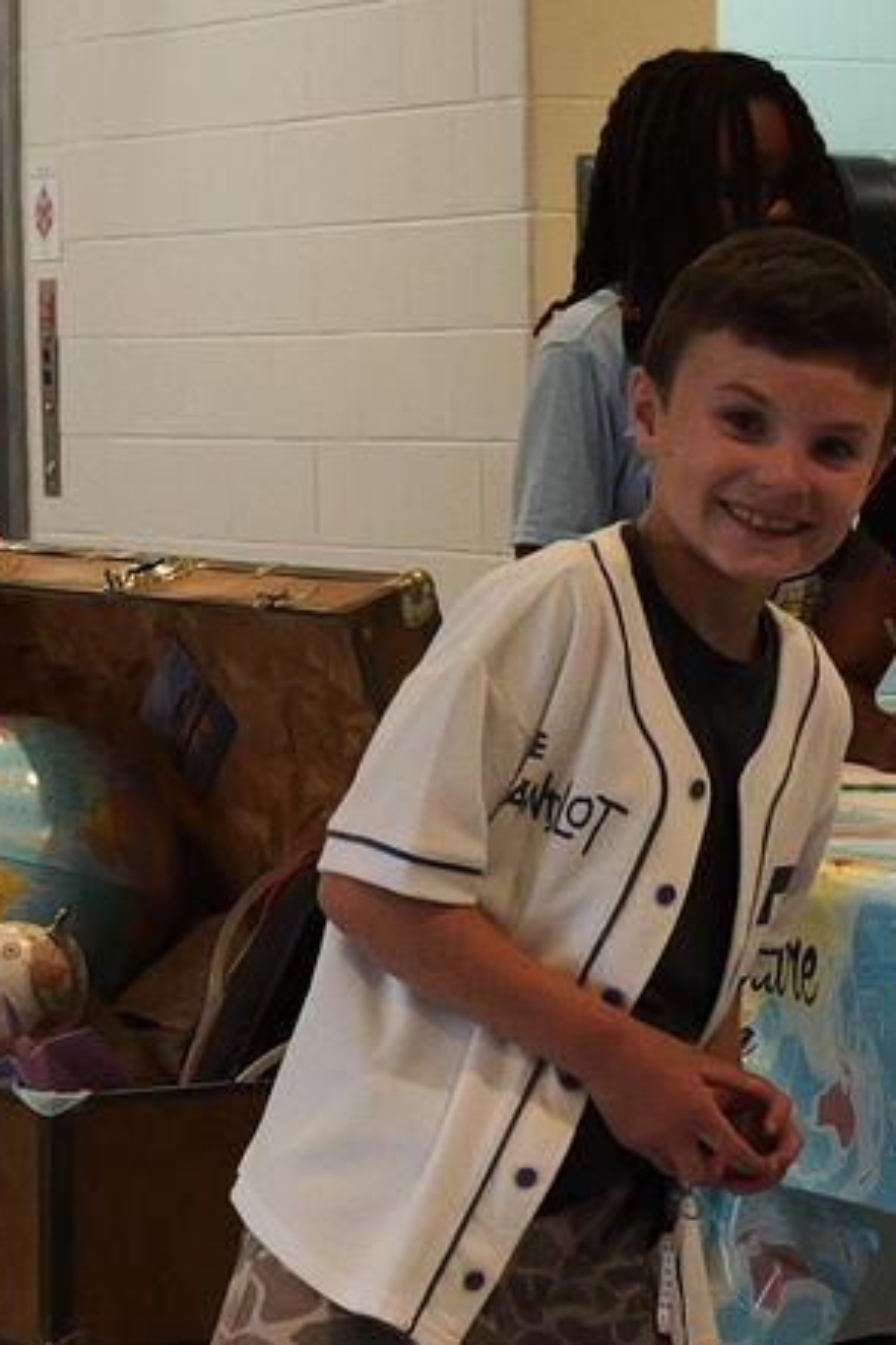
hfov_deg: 9.3
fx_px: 5376
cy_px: 697
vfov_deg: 14.3
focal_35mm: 144
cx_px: 1274
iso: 6400
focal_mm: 35
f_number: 7.1
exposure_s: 1/250
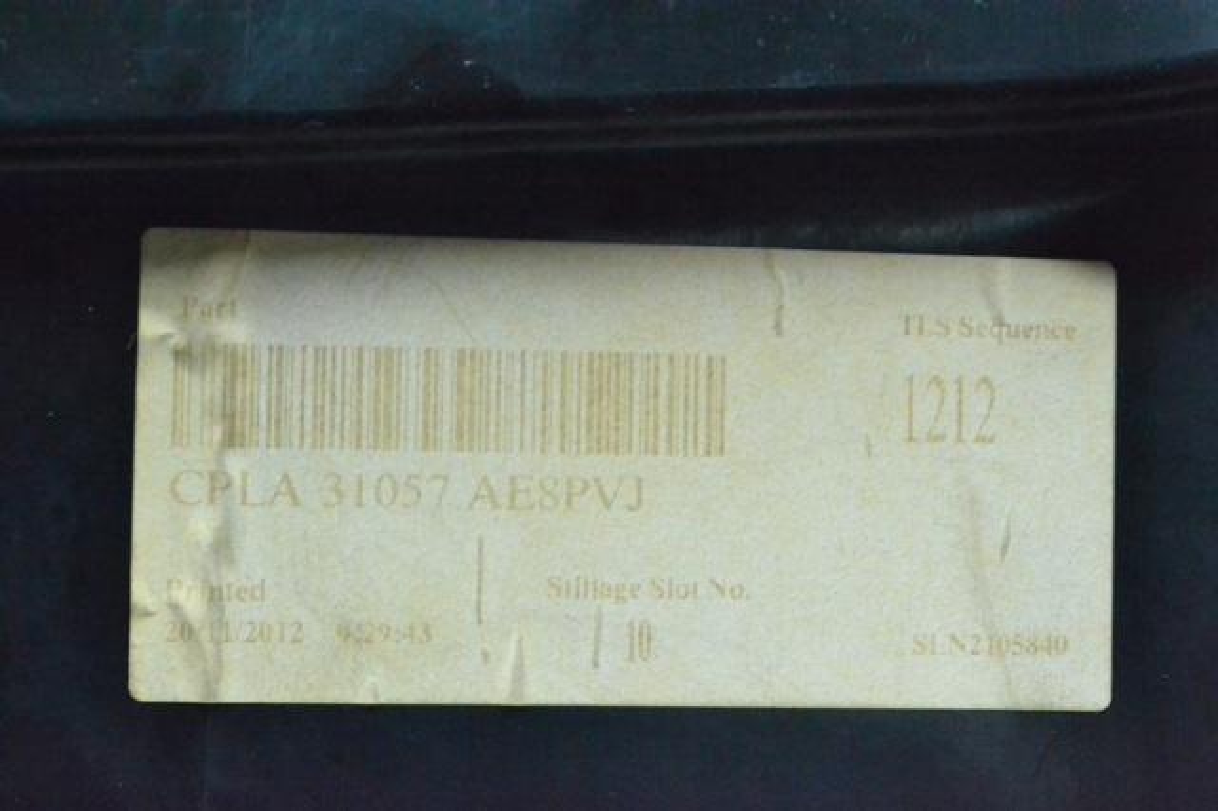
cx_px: 609
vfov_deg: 16.5
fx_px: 2790
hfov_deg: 24.6
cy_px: 406
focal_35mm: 82
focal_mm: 55
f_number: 10
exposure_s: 1/125
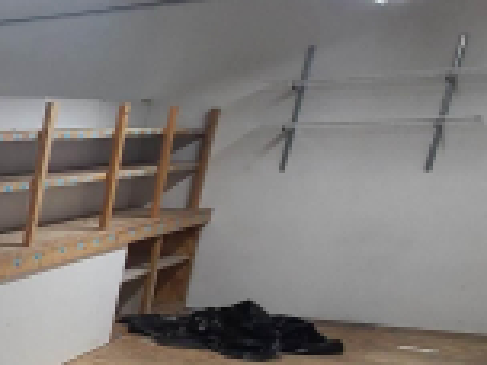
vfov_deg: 23.4
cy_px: 439
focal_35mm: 57
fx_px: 802
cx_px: -492
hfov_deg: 19.2
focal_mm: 2.2
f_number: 2.2
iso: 125
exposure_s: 1/60
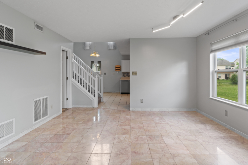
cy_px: 82
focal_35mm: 18
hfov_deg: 90.0
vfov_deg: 67.4
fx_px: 124
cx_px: 124
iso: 250
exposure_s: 1/2.5
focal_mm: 12
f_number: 9
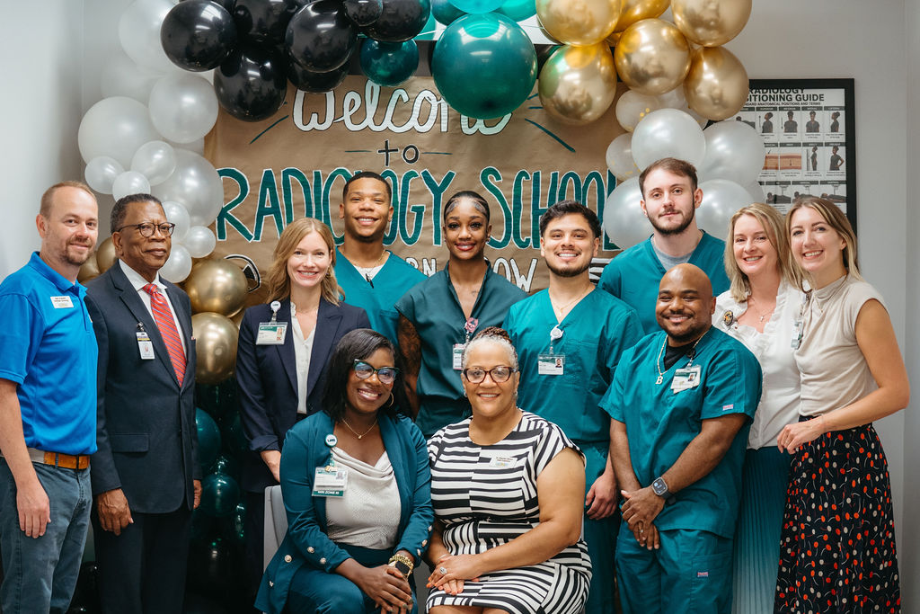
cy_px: 307
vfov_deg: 17.9
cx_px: 501
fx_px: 1948
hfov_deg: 26.6
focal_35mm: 76
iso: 1000
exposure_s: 1/200
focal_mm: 70
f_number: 2.8
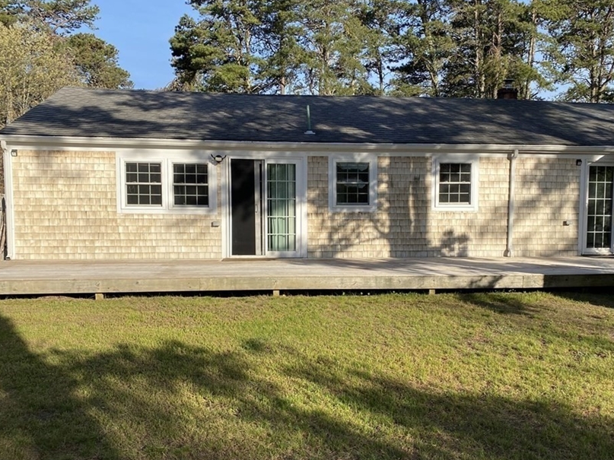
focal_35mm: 33
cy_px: 254
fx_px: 585
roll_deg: +0.2
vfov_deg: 42.9
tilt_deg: -4.0
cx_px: 342
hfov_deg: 55.2
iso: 32
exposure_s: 1/1838
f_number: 1.8
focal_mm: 4.25
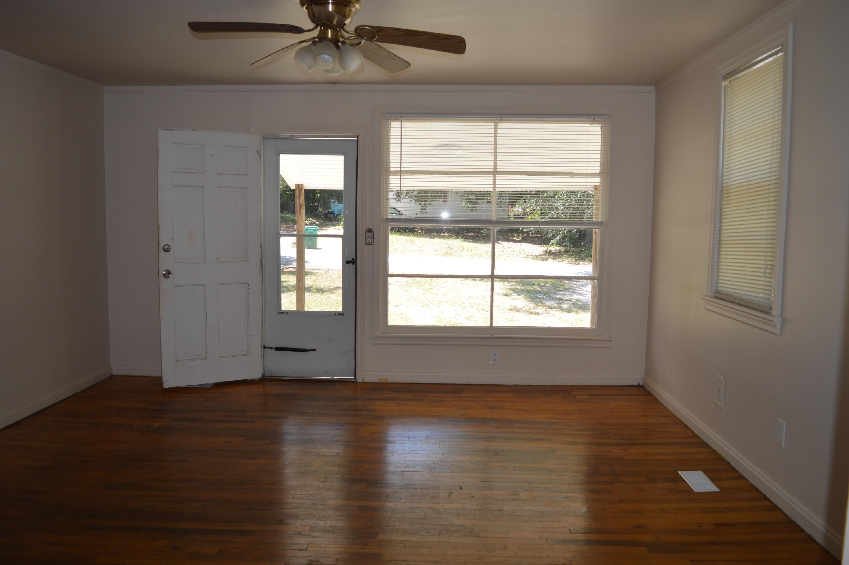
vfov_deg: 47.8
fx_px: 636
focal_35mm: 27
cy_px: 282
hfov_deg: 67.4
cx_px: 424
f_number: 4
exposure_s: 1/160
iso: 100
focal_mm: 18
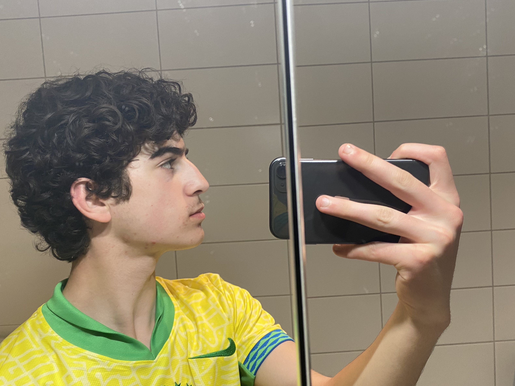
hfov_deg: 55.3
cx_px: 281
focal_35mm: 33
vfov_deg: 42.9
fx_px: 491
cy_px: 219
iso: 125
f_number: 1.8
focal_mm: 4.25
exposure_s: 1/50
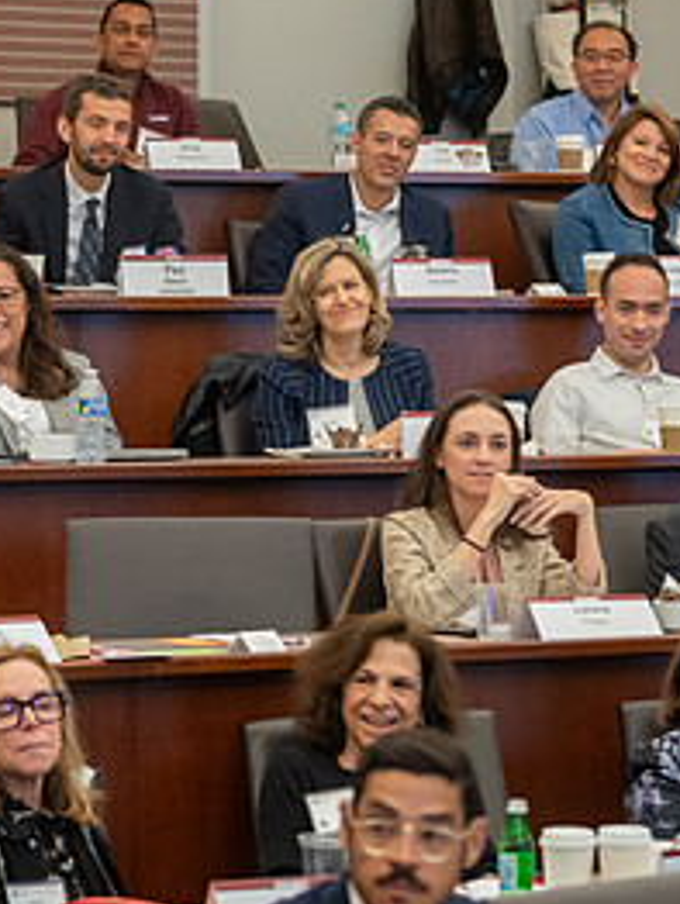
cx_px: 14
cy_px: 399
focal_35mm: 160
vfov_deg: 12.3
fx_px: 4184
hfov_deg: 9.2
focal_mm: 75
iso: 2000
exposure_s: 1/160
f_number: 2.8
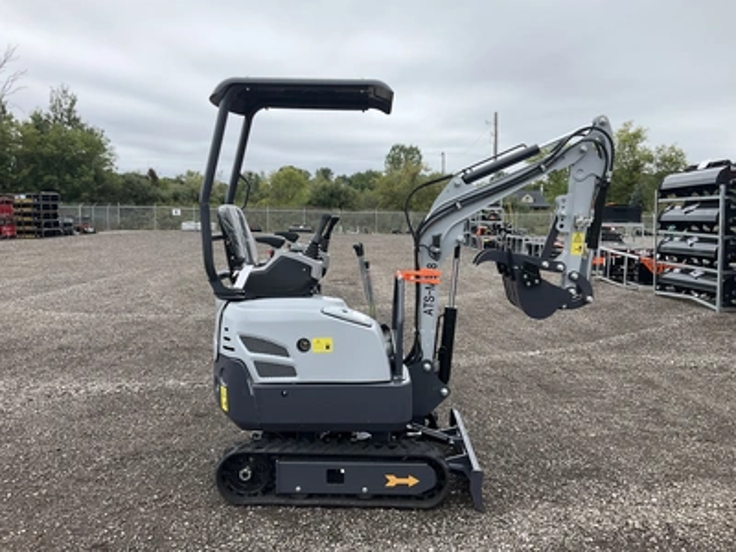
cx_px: 368
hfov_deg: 61.7
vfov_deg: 48.2
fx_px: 617
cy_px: 276
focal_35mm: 29
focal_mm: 3
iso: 25
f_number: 1.8
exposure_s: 1/781
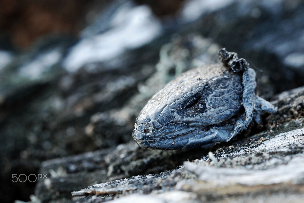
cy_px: 102
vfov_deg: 10.2
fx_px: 1141
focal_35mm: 135
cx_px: 152
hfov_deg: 15.2
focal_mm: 90
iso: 250
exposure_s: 1/60
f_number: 8
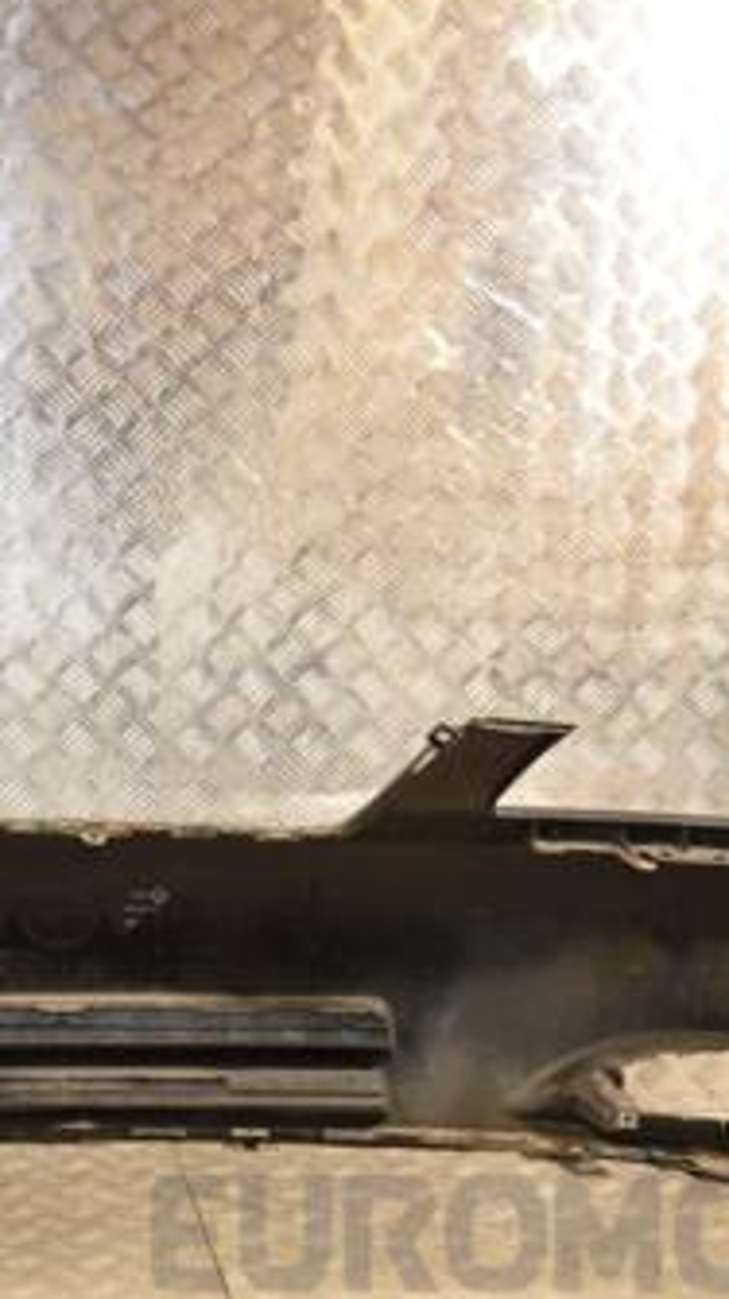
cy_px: 717
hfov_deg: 19.1
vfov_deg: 33.8
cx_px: 78
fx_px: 2134
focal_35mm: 62
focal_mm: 22
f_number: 5
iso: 800
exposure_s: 1/125
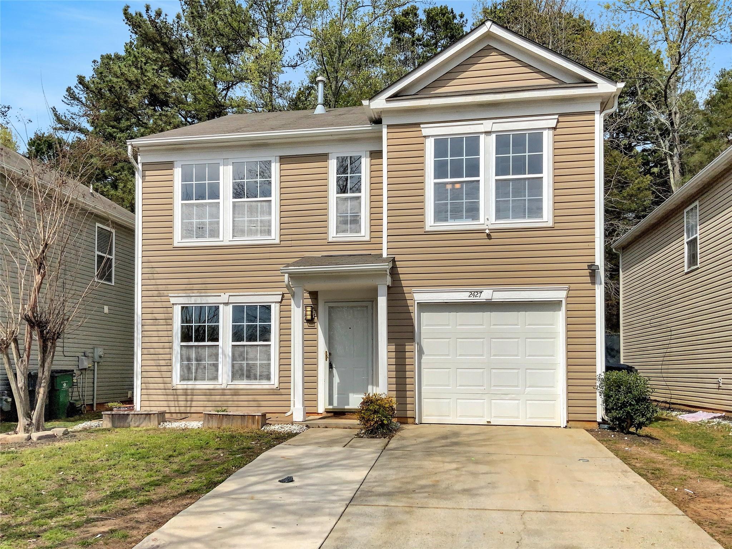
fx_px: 613
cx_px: 366
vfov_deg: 48.2
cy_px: 274
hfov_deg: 61.7
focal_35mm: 29
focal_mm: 3
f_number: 1.8
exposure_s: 1/3534
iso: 20
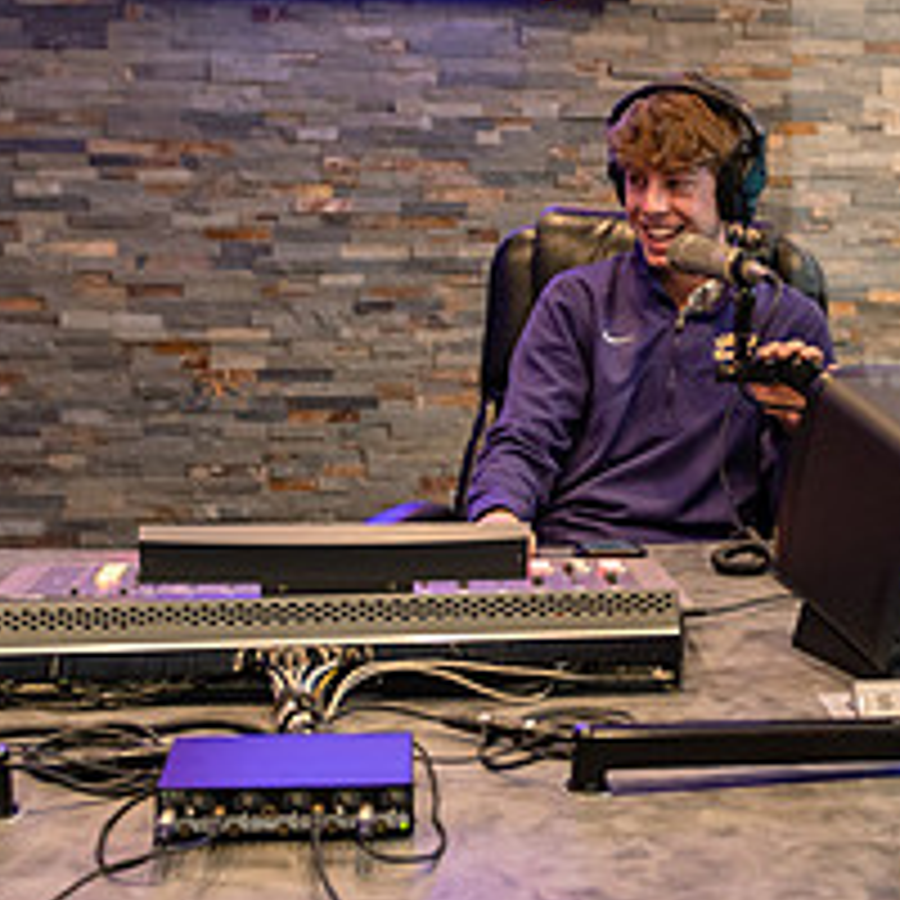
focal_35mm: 64
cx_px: 657
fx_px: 1883
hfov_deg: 26.6
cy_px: 461
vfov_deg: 26.9
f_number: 3.2
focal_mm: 26
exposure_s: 1/60
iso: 1000
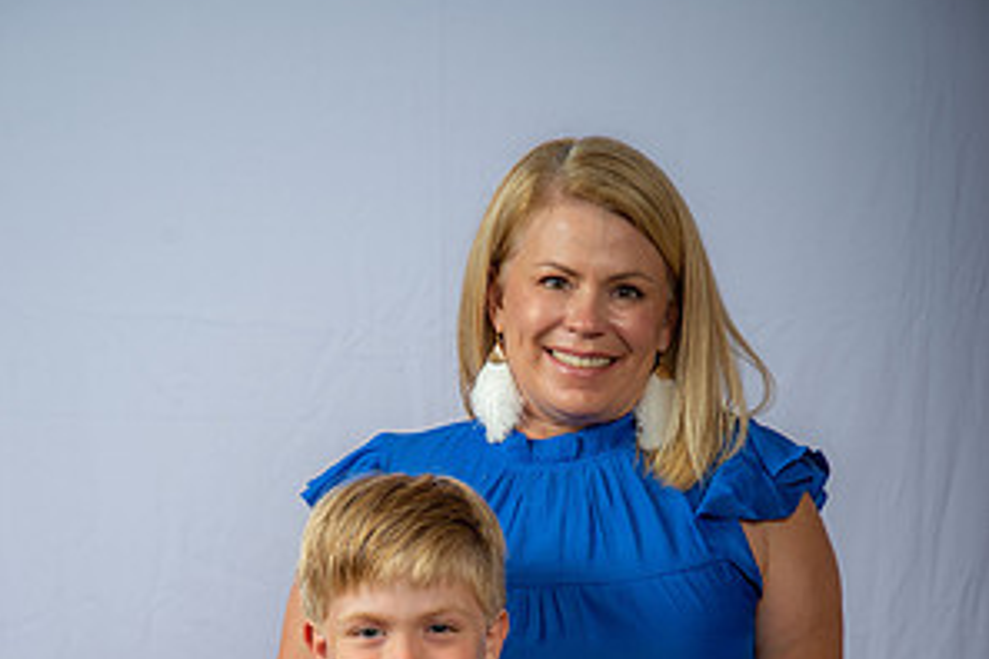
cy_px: 696
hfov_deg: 19.3
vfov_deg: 12.7
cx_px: 494
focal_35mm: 106
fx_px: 2912
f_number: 5.6
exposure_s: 1/200
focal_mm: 70
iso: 250
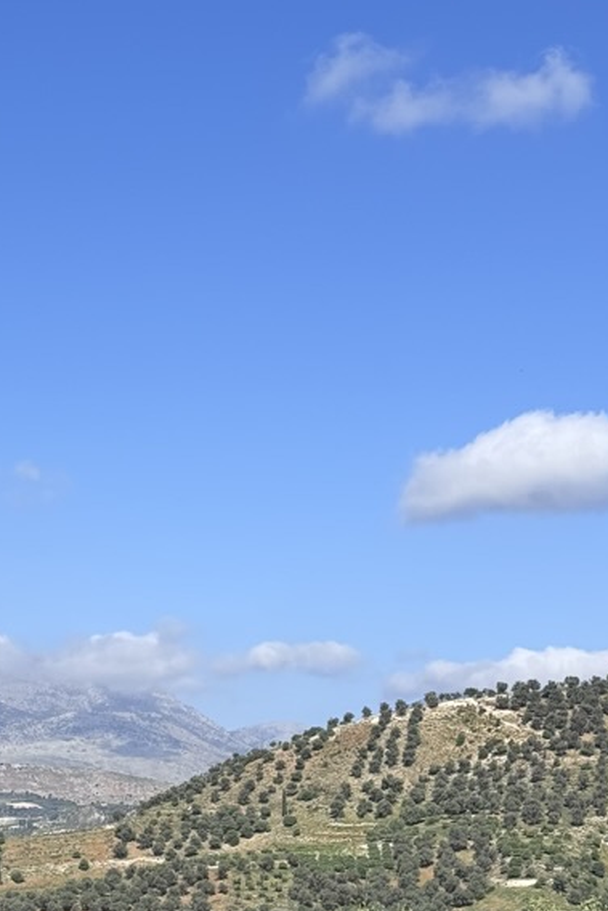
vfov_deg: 22.3
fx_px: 2278
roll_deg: +0.4
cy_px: 725
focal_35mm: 90
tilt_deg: +2.3
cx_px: 14
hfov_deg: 15.0
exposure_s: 1/2717
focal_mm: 6.76
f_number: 1.78
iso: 64
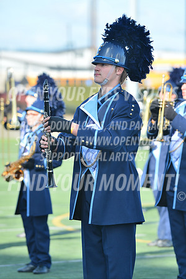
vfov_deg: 10.3
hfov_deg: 6.9
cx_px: 93
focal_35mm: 200
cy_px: 140
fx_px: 1550
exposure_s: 1/400
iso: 125
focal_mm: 200
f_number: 6.3
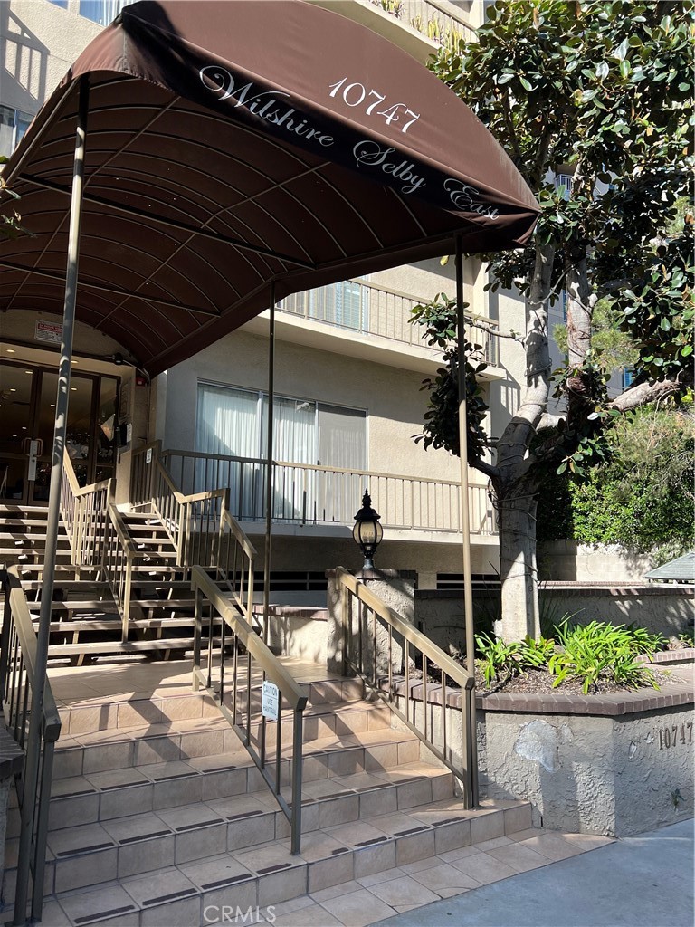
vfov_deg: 67.3
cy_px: 464
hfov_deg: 53.1
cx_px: 348
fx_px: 696
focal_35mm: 26
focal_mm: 5.7
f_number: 1.5
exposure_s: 1/1252
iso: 50
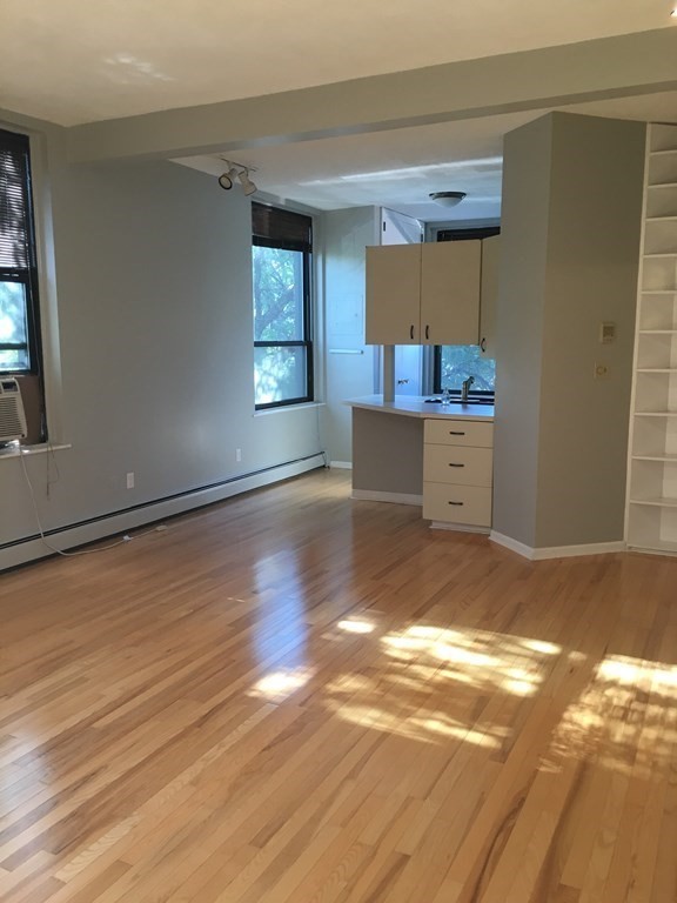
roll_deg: +1.3
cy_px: 452
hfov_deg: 48.2
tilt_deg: -9.2
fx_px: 756
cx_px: 338
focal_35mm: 29
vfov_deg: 61.7
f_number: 2.2
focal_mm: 4.15
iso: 32
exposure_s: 1/30
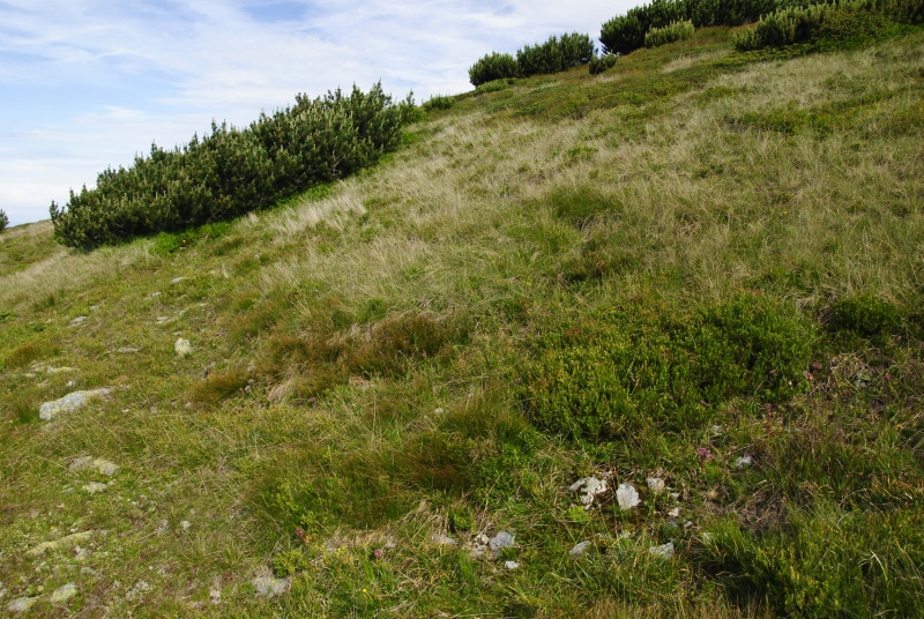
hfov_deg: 67.3
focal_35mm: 27
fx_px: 694
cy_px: 310
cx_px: 462
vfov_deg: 48.1
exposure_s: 1/250
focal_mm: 18
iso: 400
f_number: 9
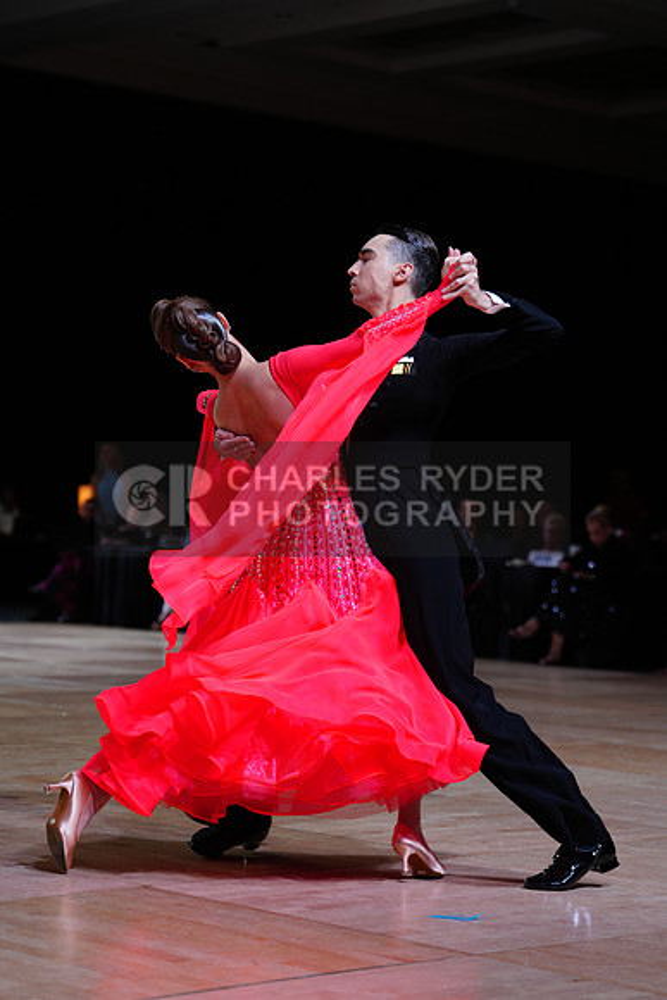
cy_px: 500
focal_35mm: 87
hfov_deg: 15.7
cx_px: 334
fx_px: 2416
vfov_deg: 23.4
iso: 500
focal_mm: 87
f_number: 2.8
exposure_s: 1/500
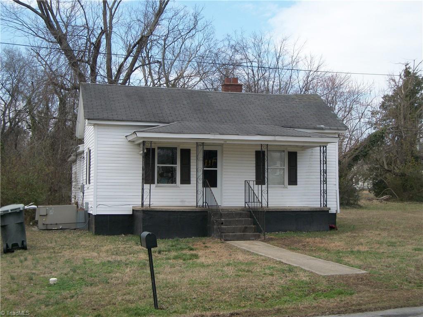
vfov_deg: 29.1
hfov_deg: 38.2
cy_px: 158
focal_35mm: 50
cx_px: 212
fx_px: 611
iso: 80
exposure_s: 1/640
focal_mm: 8.8
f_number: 3.6
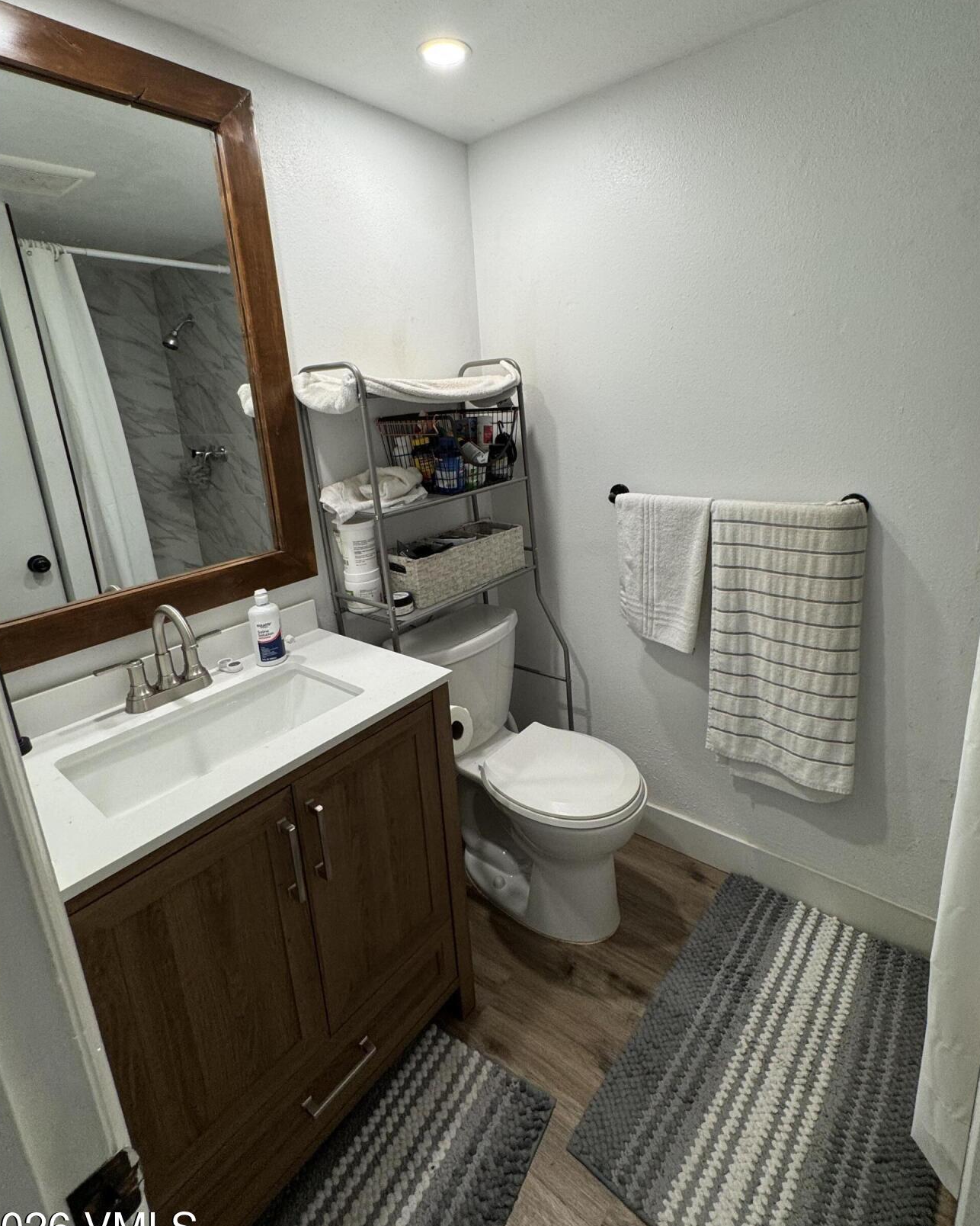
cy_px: 536
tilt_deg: -13.7
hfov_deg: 76.9
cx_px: 512
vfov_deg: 89.2
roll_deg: +3.0
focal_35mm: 17
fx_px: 616
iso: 125
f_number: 2.2
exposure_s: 1/120
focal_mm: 2.22
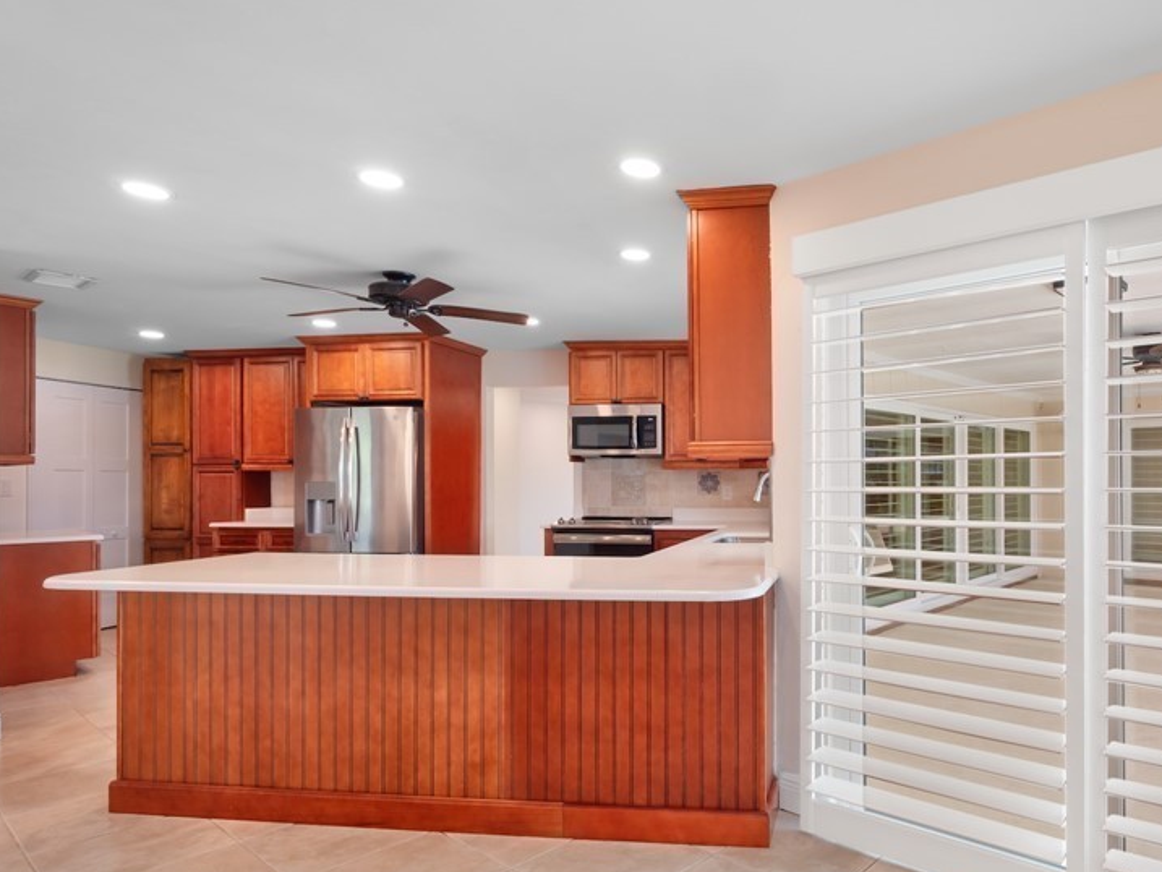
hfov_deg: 78.4
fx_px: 671
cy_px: 475
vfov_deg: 65.9
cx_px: 797
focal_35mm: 20
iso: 200
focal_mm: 7
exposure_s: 1/13
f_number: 7.1
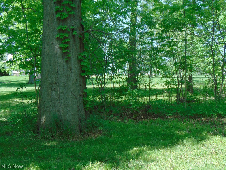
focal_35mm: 60
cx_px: 113
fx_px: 392
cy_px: 85
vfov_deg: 24.4
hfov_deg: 32.2
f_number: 3.6
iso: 80
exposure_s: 1/200
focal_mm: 10.8
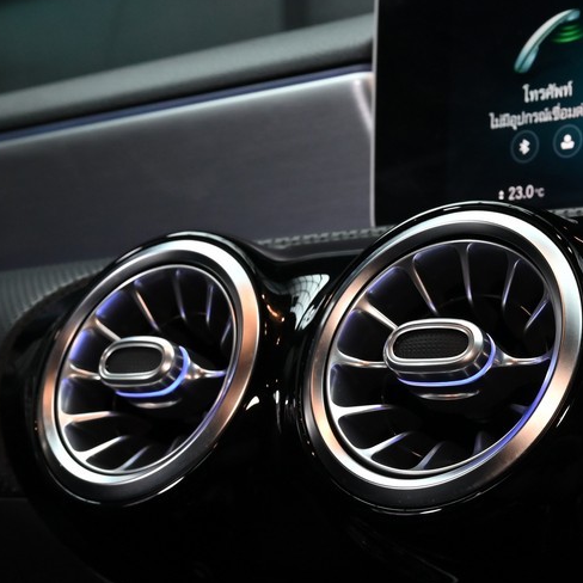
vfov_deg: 24.9
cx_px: 472
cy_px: 396
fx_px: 1315
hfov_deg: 24.6
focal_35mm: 69
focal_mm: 24
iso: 800
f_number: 6.7
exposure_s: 1/45
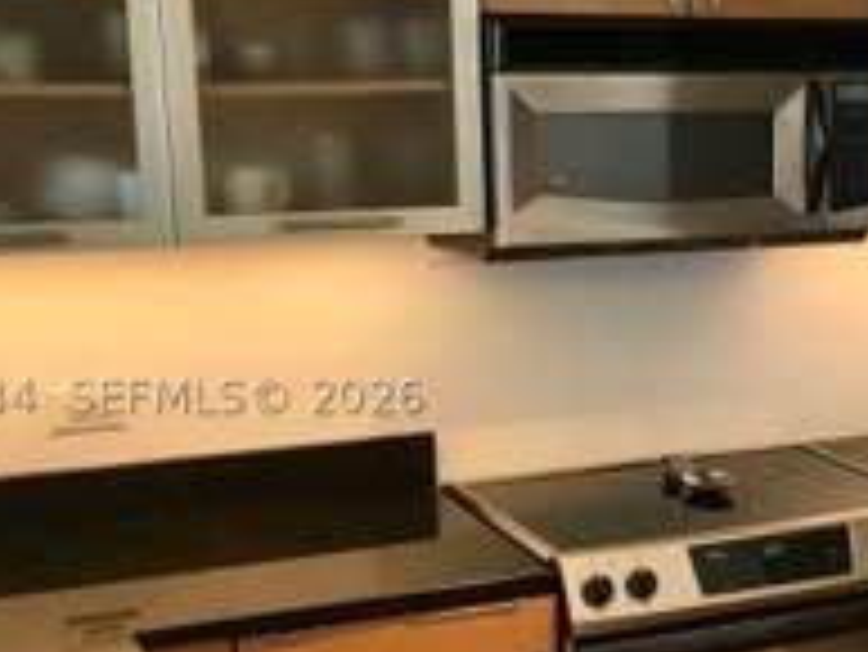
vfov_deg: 20.4
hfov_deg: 25.8
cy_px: 396
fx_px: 1807
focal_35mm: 72
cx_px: 837
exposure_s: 1/30
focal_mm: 4.15
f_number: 2.2
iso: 40
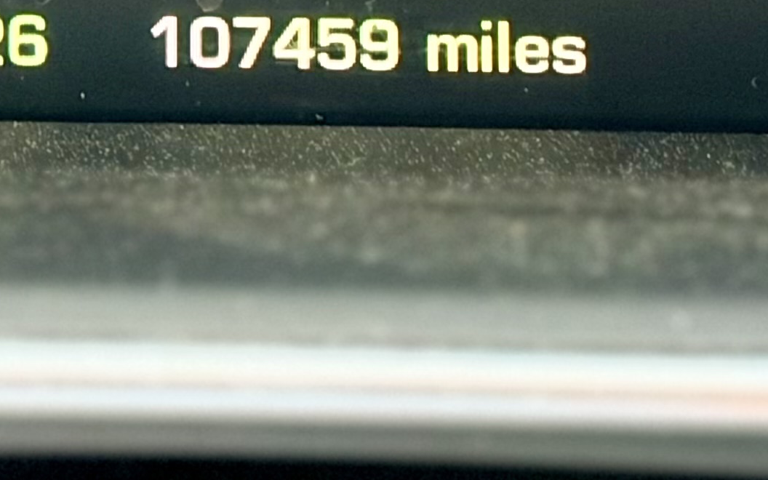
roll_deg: +1.2
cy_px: -737
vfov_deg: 6.4
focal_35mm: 195
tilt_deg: -15.8
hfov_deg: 10.6
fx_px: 4081
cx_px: -145
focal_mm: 6.93
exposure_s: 1/60
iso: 640
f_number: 4
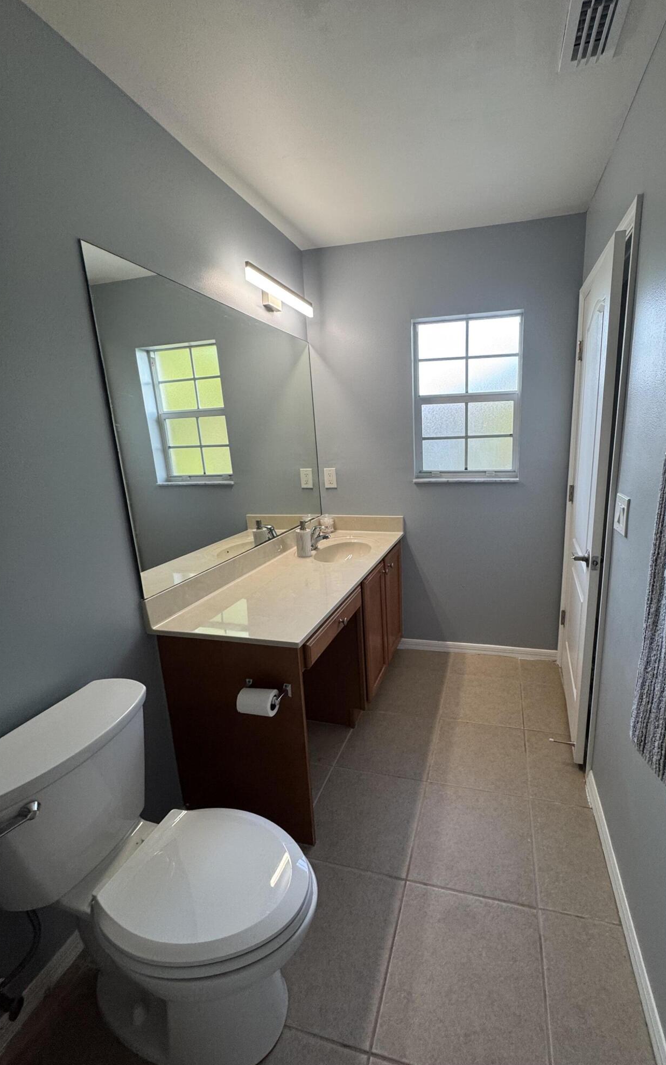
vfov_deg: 101.5
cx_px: 396
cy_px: 533
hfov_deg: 74.1
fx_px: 436
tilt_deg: -13.0
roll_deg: +2.4
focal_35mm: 15
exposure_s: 1/120
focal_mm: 2.22
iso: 160
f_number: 2.2
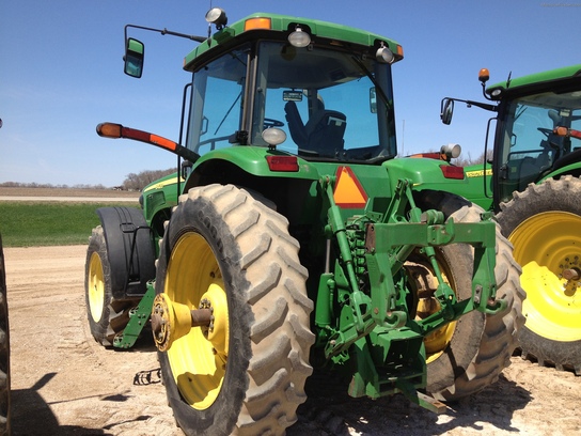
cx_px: 290
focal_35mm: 35
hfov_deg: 52.6
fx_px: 587
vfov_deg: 40.7
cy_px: 218
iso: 50
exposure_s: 1/1381
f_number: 2.4
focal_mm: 4.28
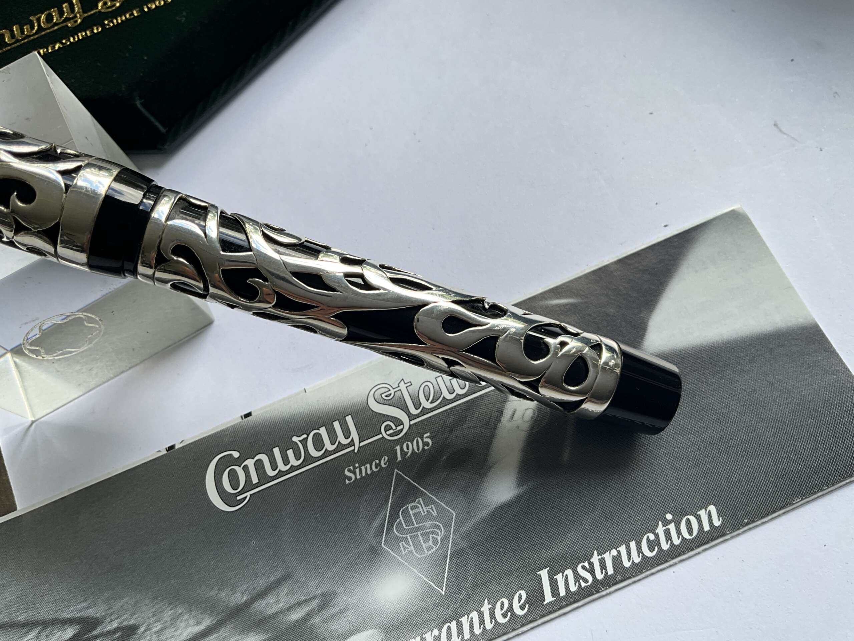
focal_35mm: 29
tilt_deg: -67.7
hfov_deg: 61.7
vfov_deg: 48.2
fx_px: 715
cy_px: 320
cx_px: 427
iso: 20
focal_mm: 3
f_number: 1.8
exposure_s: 1/122
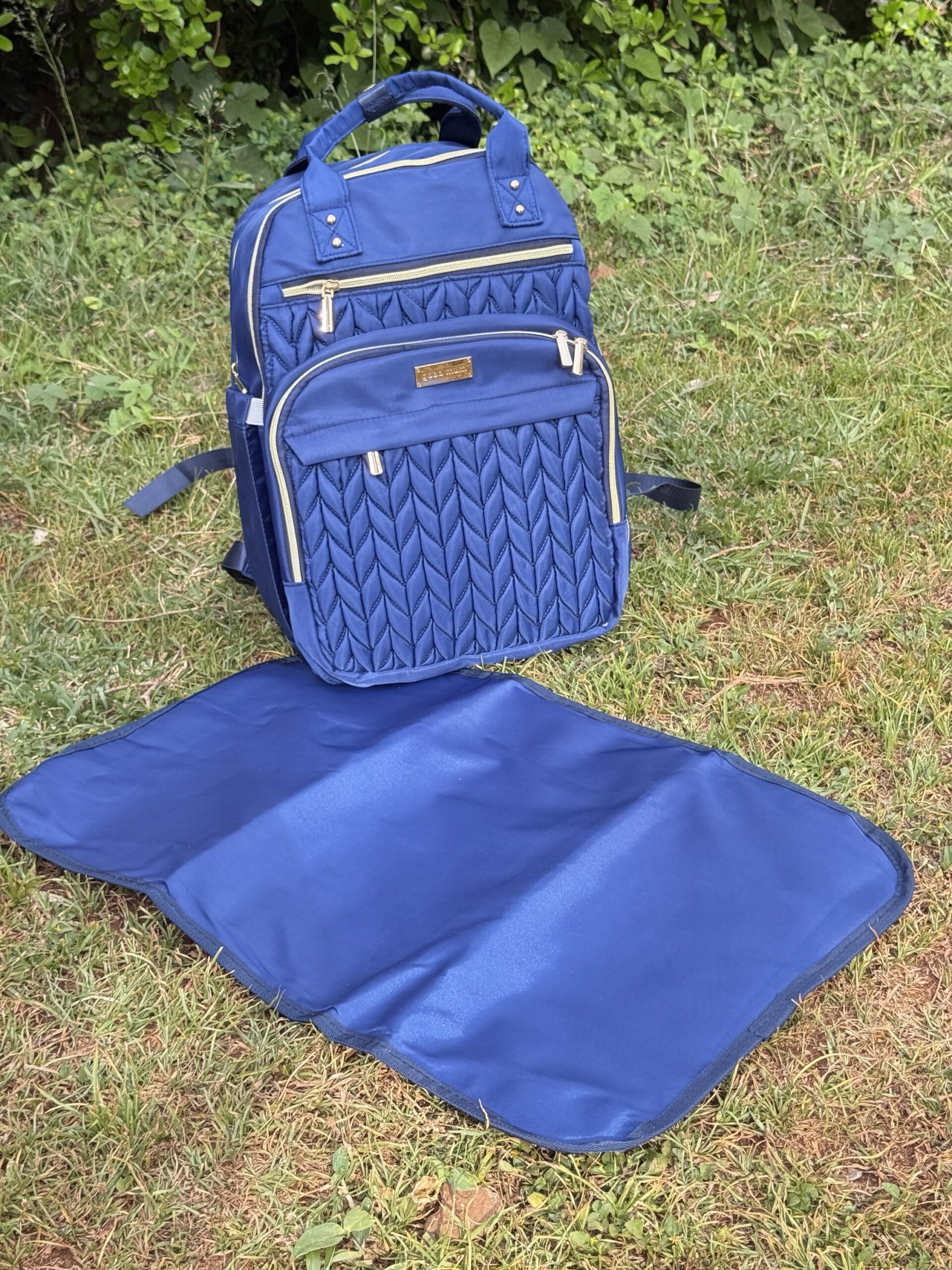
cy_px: 635
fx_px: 1760
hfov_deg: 30.3
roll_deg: -0.1
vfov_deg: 39.7
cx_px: 476
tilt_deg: -26.9
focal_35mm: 48
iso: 100
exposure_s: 1/434
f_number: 1.78
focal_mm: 6.76
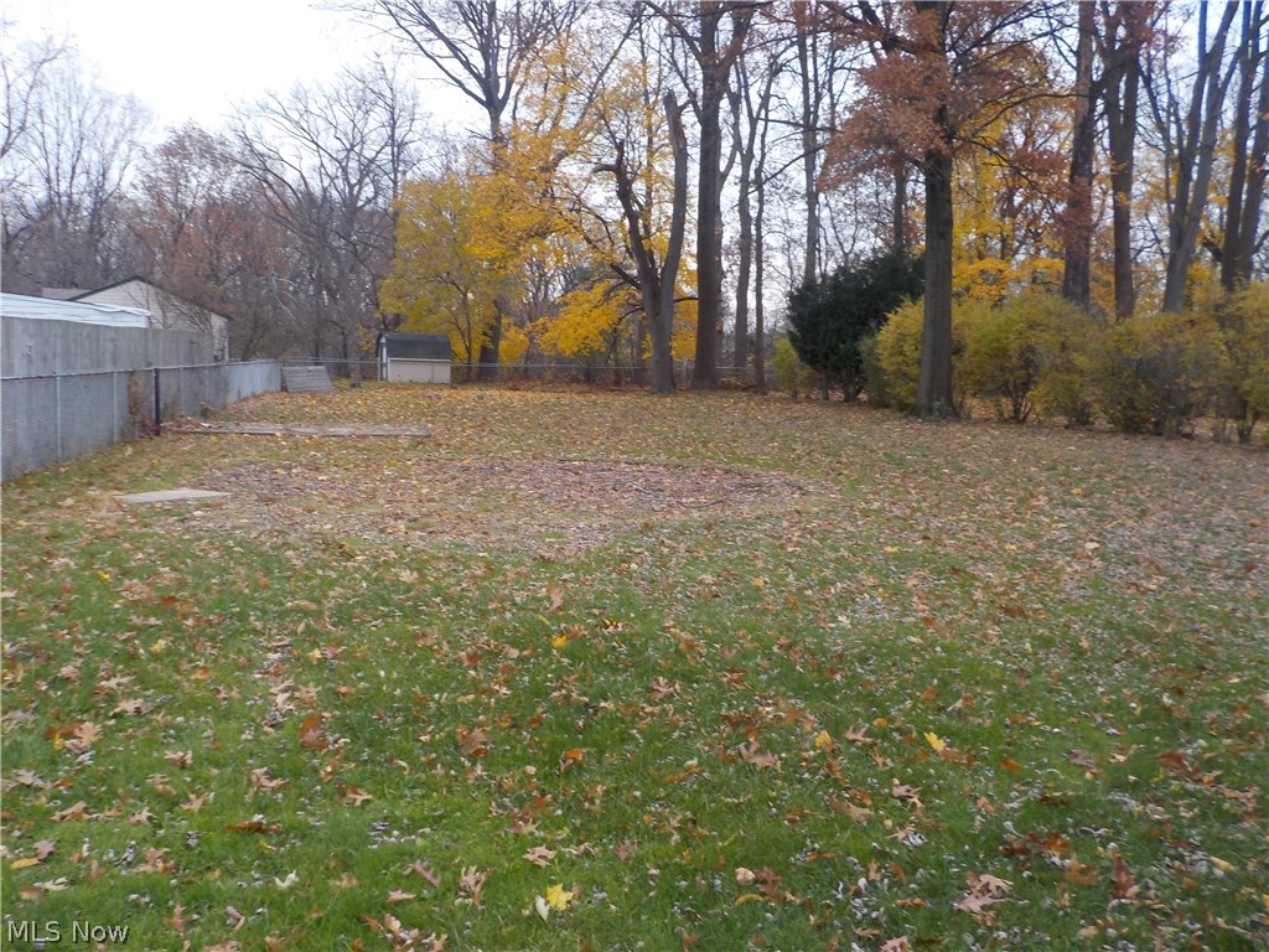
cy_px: 476
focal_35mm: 30
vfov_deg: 46.8
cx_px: 634
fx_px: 1100
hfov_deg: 60.0
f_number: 3.3
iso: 125
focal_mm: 4.1
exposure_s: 1/40
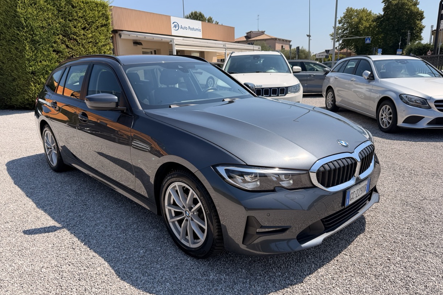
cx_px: 221
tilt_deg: -15.7
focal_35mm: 26
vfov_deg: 49.5
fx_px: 320
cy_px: 155
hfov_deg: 69.4
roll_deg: +1.3
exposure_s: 1/5319
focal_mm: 6.76
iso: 80
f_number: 1.78
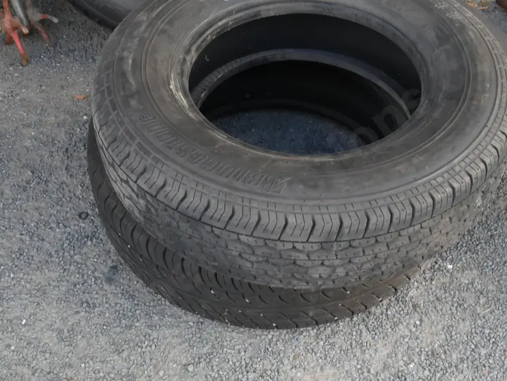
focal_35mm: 49
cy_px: 199
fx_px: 718
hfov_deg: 38.8
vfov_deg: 29.7
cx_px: 287
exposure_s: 1/60
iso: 1000
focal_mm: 19
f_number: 10
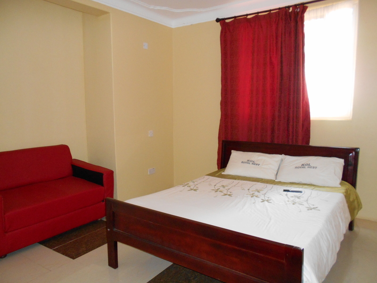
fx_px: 283
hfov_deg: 67.3
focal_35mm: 26
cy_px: 142
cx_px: 188
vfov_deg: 53.1
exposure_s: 1/25
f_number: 3.2
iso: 450
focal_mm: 4.6
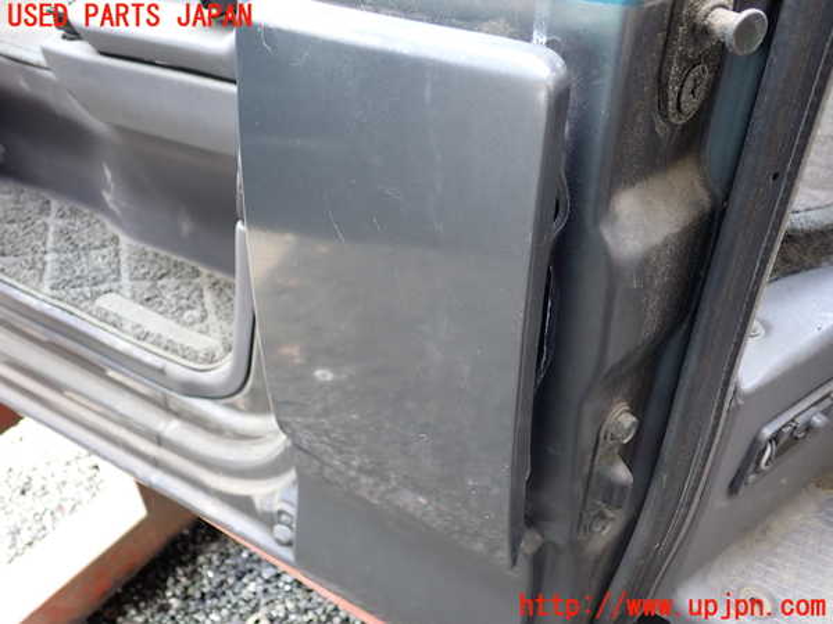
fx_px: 722
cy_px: 312
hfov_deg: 60.0
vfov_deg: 46.8
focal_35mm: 30
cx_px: 416
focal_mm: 5.4
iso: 200
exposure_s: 1/30
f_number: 2.3
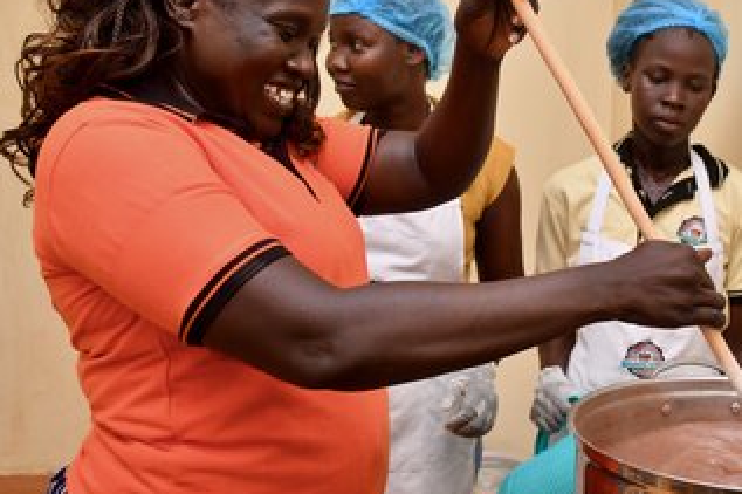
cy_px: 192
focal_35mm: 50
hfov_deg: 38.7
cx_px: 543
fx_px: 1030
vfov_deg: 26.9
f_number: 3.5
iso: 320
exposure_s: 1/160
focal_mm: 22
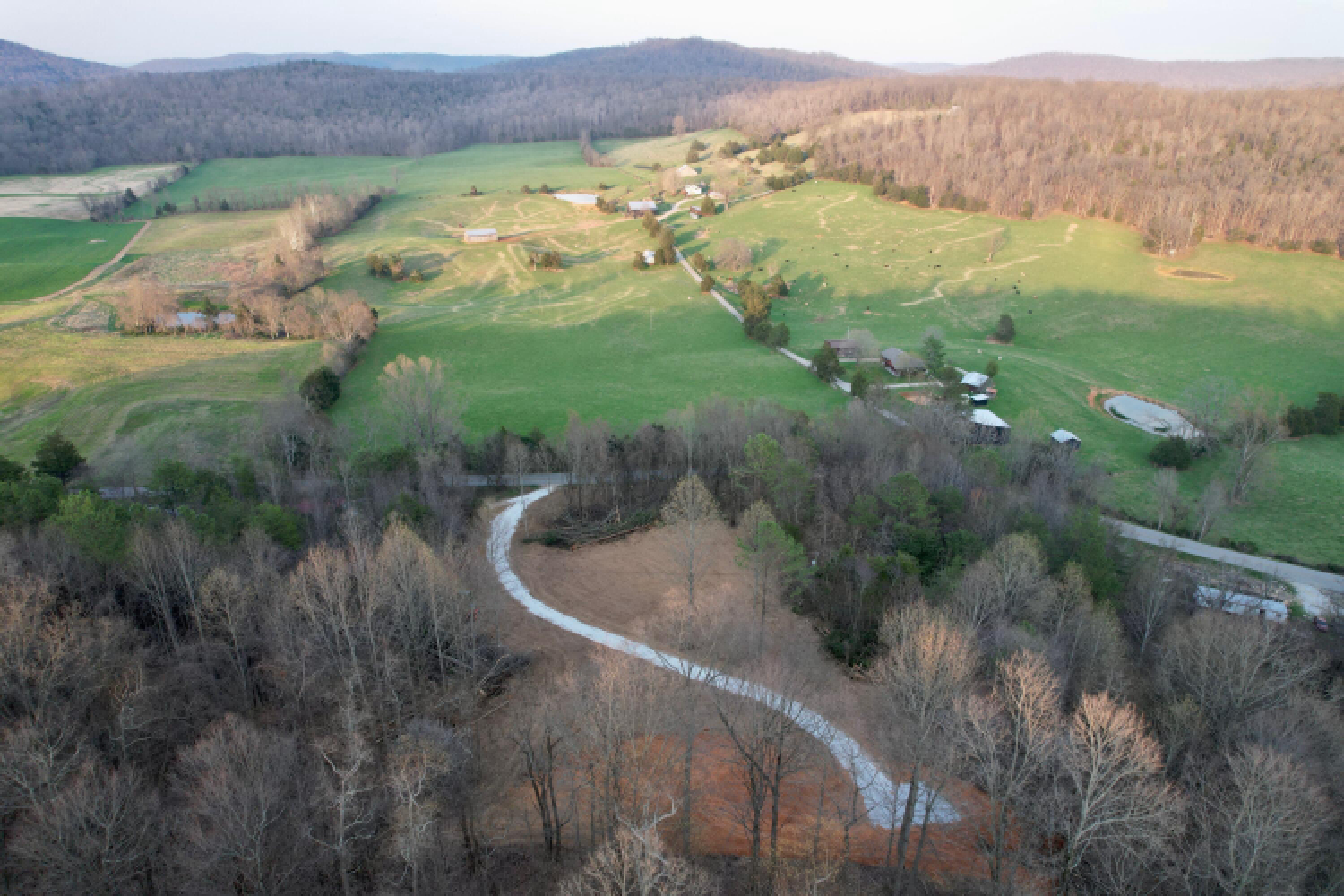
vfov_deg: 57.2
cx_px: 672
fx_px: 821
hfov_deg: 78.6
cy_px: 448
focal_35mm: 22
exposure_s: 1/240
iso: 100
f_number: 2.8
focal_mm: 8.38
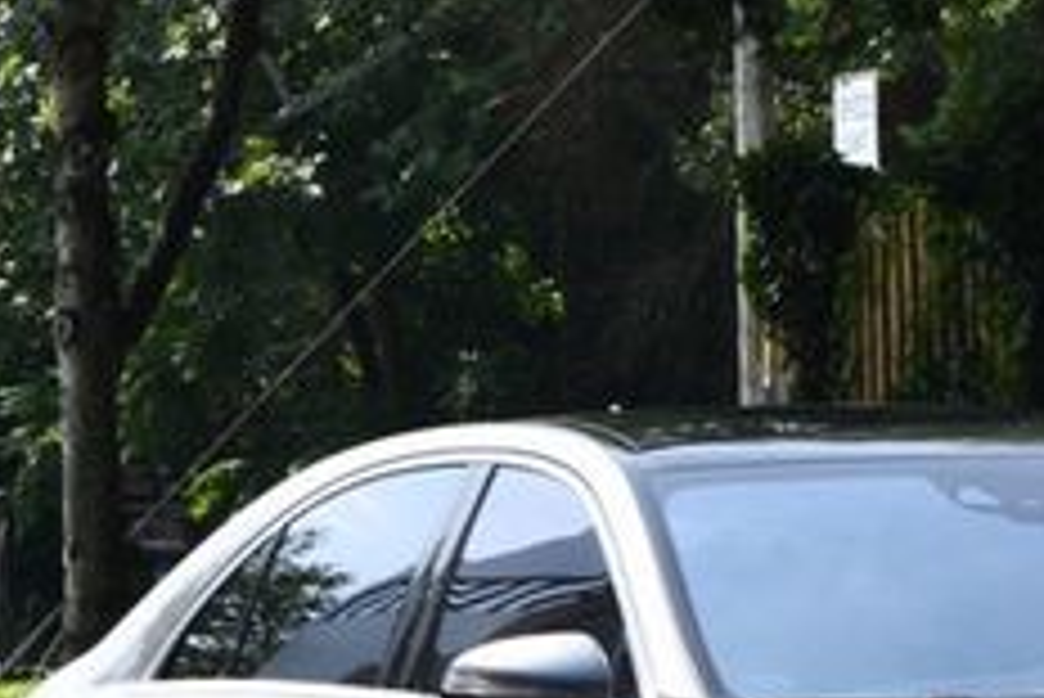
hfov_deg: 5.5
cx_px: 999
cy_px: 597
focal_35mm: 373
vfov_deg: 3.7
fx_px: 10823
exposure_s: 1/250
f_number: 8
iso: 160
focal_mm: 90
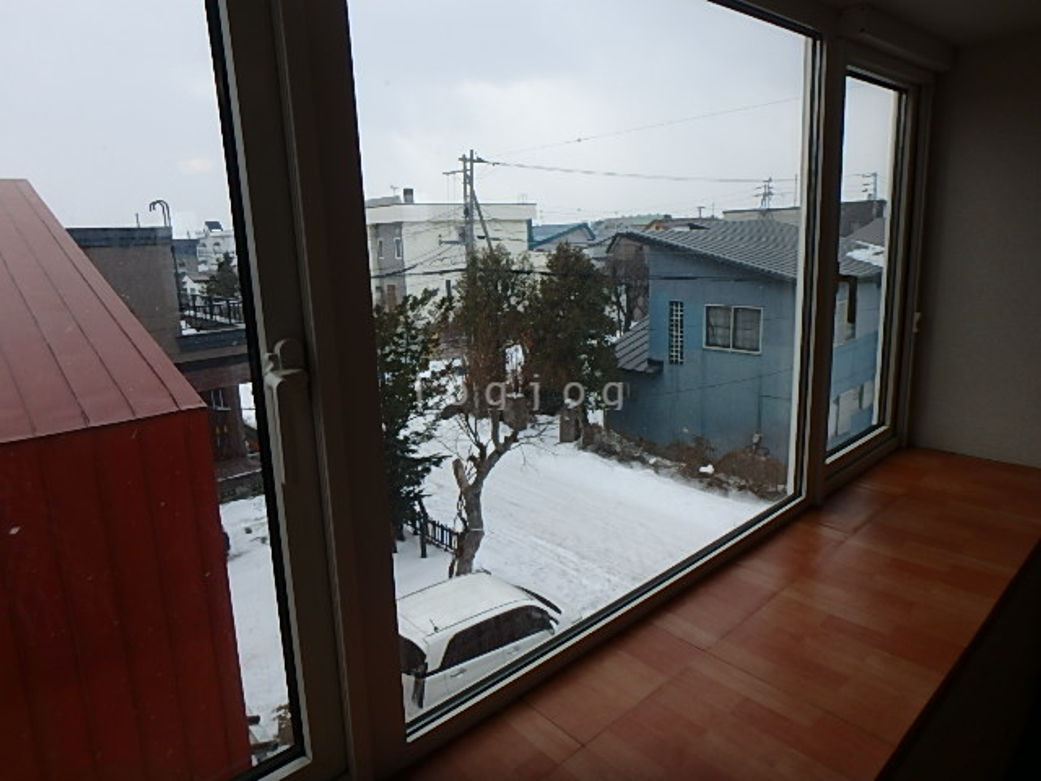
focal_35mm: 21
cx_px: 520
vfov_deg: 63.4
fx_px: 632
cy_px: 390
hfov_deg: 79.0
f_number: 3.5
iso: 125
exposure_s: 1/320
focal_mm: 3.7
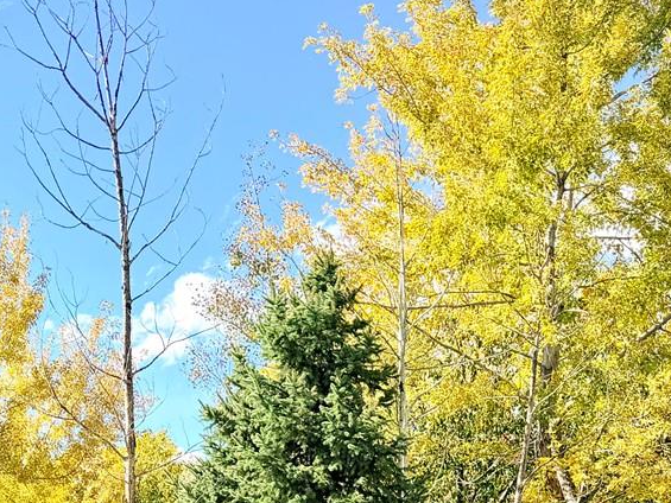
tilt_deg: -0.5
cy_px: 651
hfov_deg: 28.0
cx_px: 146
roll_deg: -2.6
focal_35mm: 68
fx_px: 1318
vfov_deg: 19.9
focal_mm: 6.76
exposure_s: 1/2053
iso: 80
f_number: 1.78
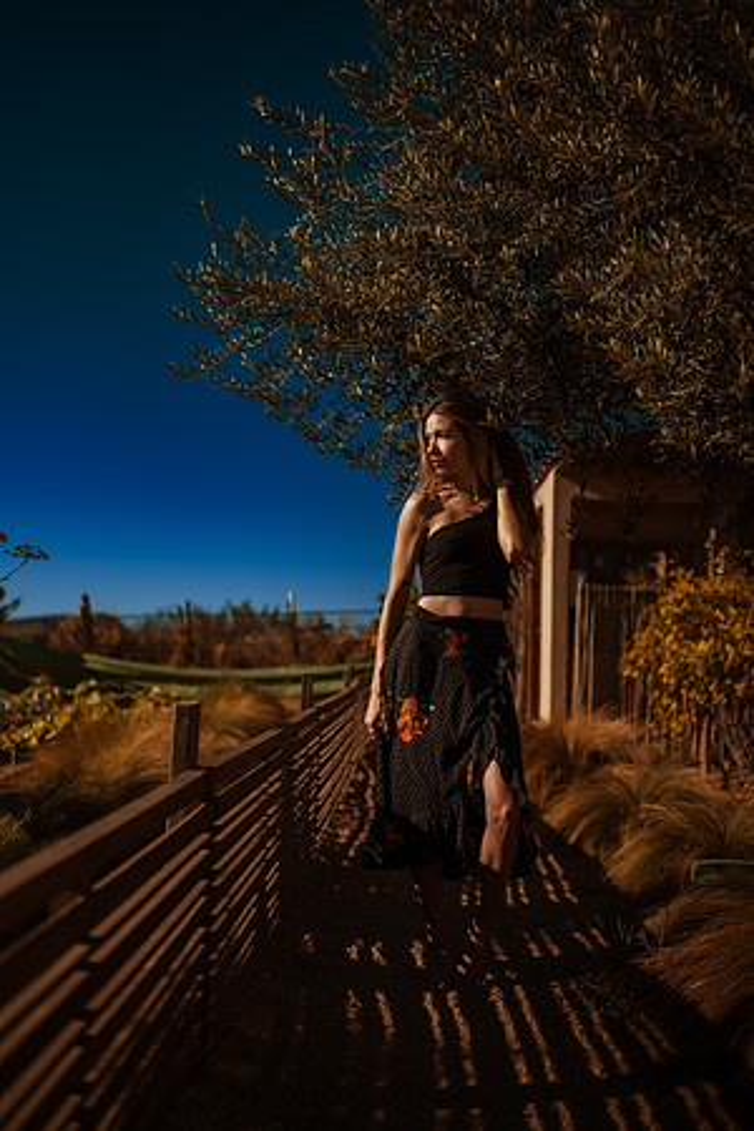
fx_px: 1099
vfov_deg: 54.4
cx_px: 377
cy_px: 566
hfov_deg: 37.9
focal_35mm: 35
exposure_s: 1/8000
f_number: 1.8
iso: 50
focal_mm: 35
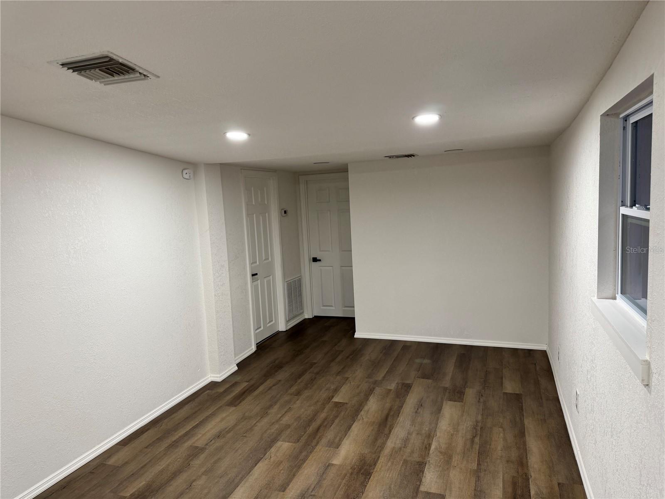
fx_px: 461
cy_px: 250
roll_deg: +3.7
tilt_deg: -6.0
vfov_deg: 56.8
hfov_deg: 71.6
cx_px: 332
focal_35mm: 24
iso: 160
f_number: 1.78
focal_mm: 6.76
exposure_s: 1/60
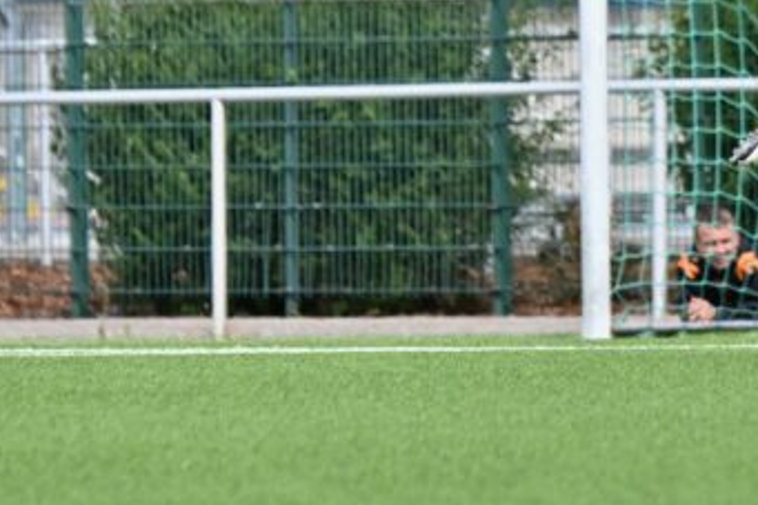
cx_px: 838
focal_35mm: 691
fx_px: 14542
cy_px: 26
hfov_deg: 3.0
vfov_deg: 2.0
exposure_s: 1/1600
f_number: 5.3
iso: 320
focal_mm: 230
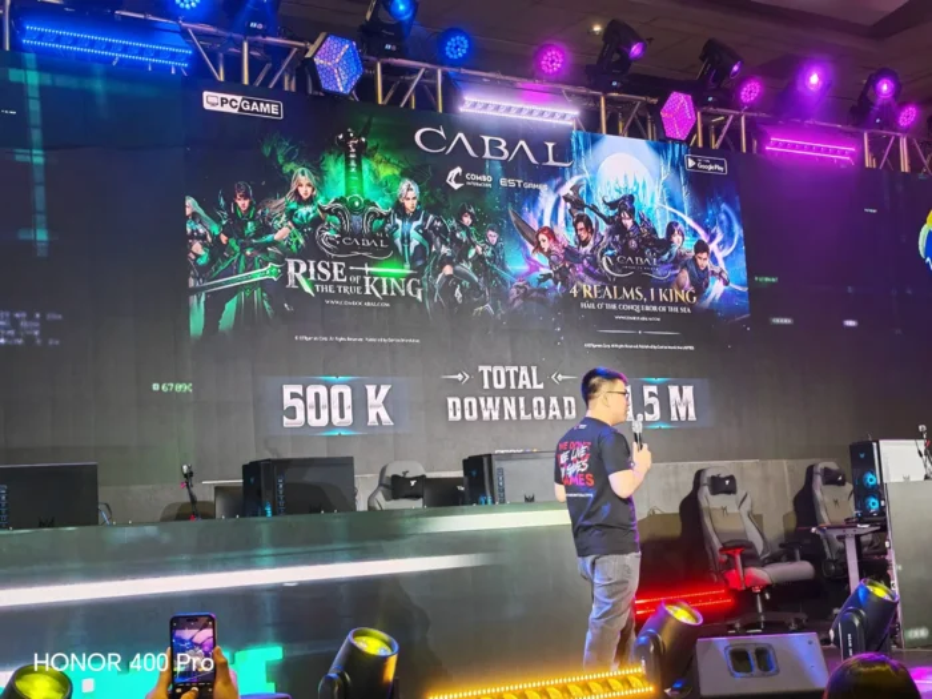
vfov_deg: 26.1
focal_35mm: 56
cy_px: 350
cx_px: 466
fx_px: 1508
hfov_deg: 34.3
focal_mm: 6.12
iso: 160
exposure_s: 1/120
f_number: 1.9
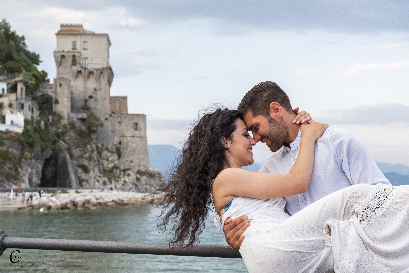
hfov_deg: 37.5
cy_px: 136
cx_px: 204
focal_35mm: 53
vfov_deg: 25.5
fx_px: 602
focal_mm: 35.3
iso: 800
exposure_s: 1/400
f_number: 5
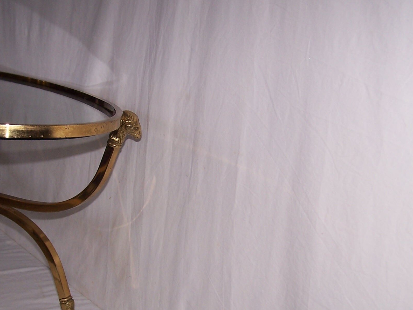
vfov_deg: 26.5
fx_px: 656
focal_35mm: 55
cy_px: 199
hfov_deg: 34.9
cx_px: 185
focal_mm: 6.3
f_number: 2.8
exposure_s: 1/60
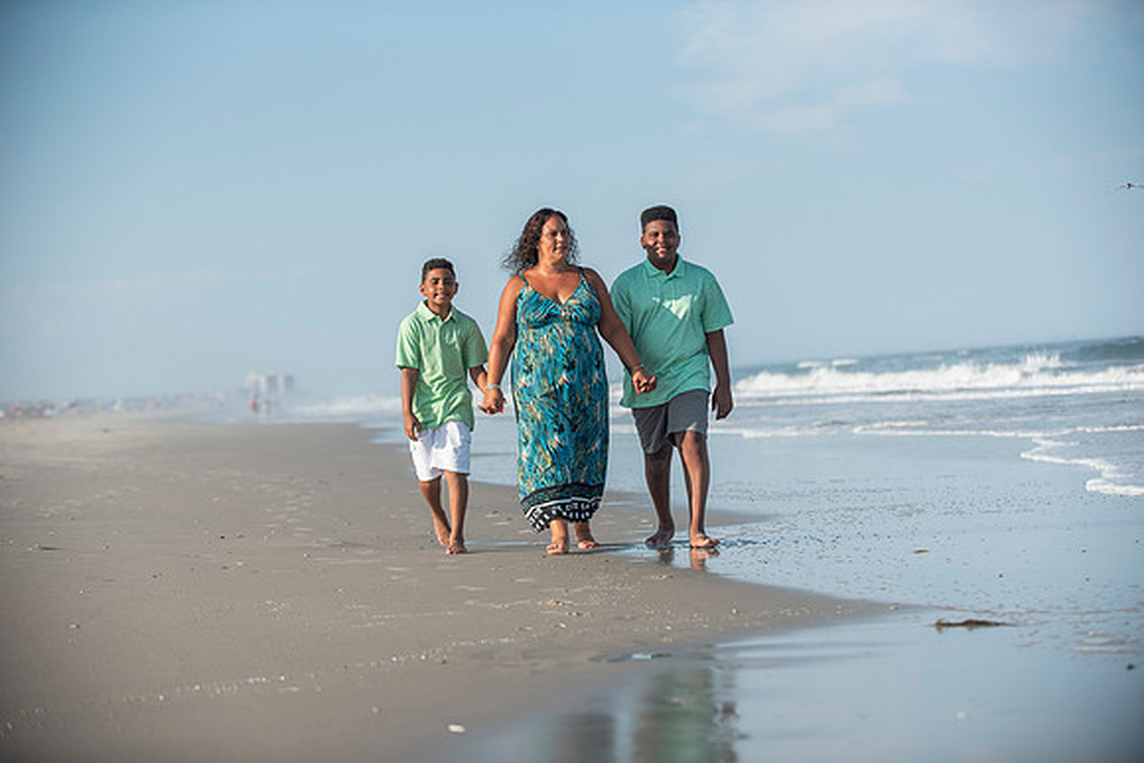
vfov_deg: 14.4
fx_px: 3019
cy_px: 382
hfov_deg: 21.5
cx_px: 572
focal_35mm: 95
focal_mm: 95
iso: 250
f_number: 3.5
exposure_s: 1/4000
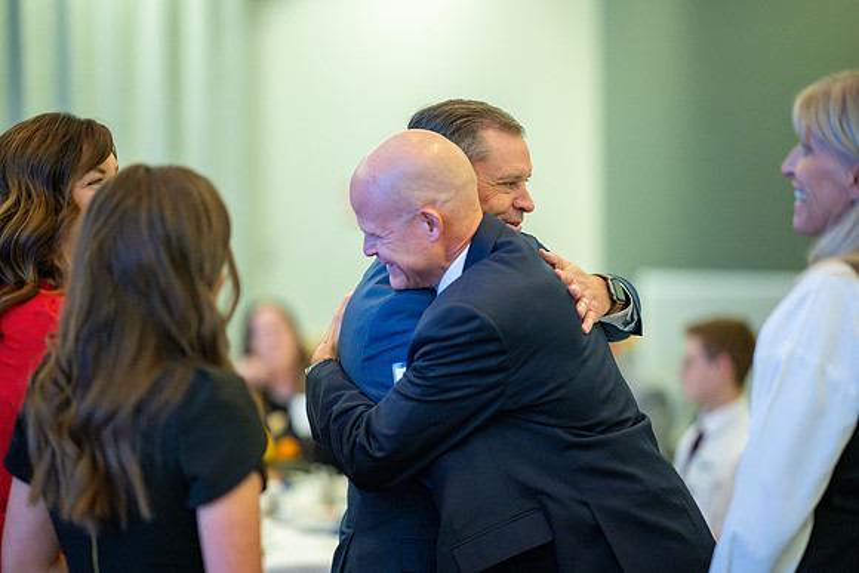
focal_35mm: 105
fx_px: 2506
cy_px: 286
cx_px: 430
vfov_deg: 13.0
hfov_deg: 19.5
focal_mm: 105
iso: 6400
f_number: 1.4
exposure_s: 1/500
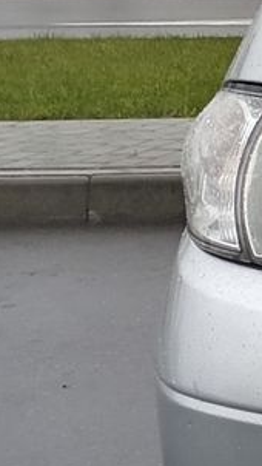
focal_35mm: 156
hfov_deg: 6.7
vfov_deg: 13.7
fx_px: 1926
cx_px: 919
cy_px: 54
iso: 100
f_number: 1.8
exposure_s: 1/100
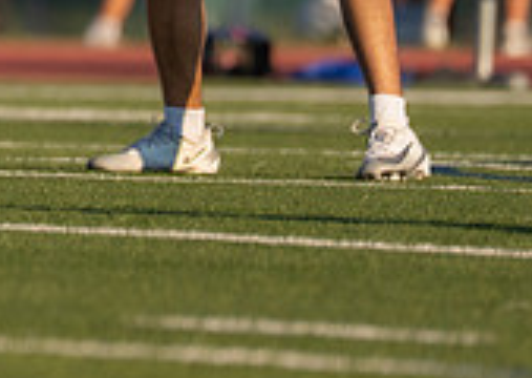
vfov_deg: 1.1
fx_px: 20553
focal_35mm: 1363
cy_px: -187
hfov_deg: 1.5
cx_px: -799
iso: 250
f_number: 2.8
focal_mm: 200
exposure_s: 1/5000
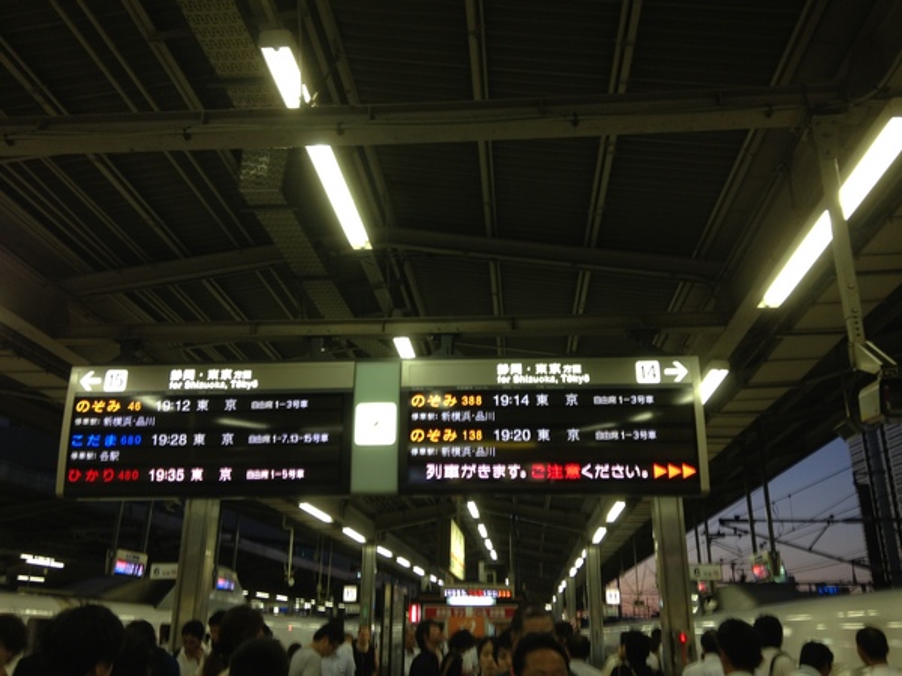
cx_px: 451
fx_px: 860
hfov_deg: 55.4
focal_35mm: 33
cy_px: 338
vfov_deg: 42.9
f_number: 2.4
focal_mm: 4.13
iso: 64
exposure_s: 1/20
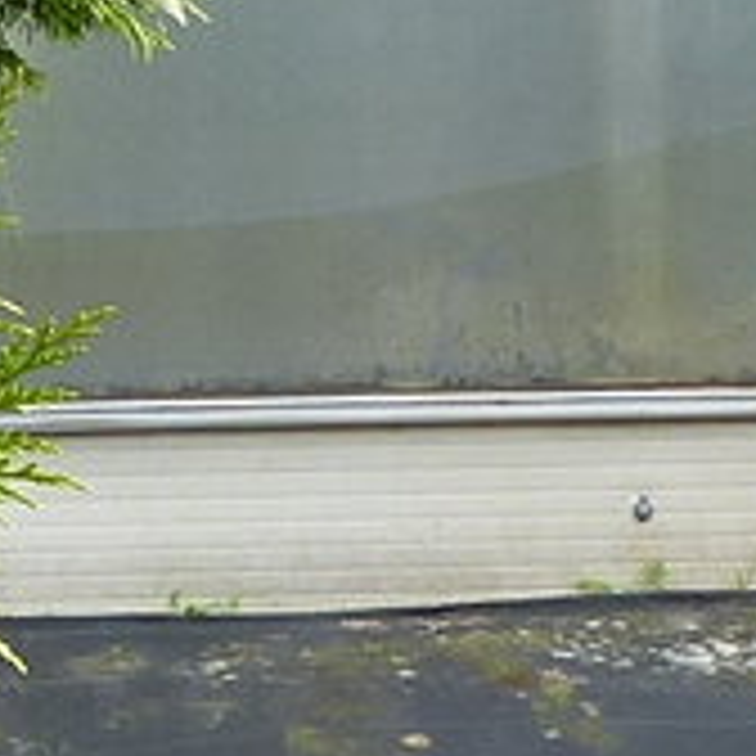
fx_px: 5189
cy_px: 698
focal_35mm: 210
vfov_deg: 8.3
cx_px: -477
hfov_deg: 8.1
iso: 100
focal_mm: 4.5
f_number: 4
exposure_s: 1/200
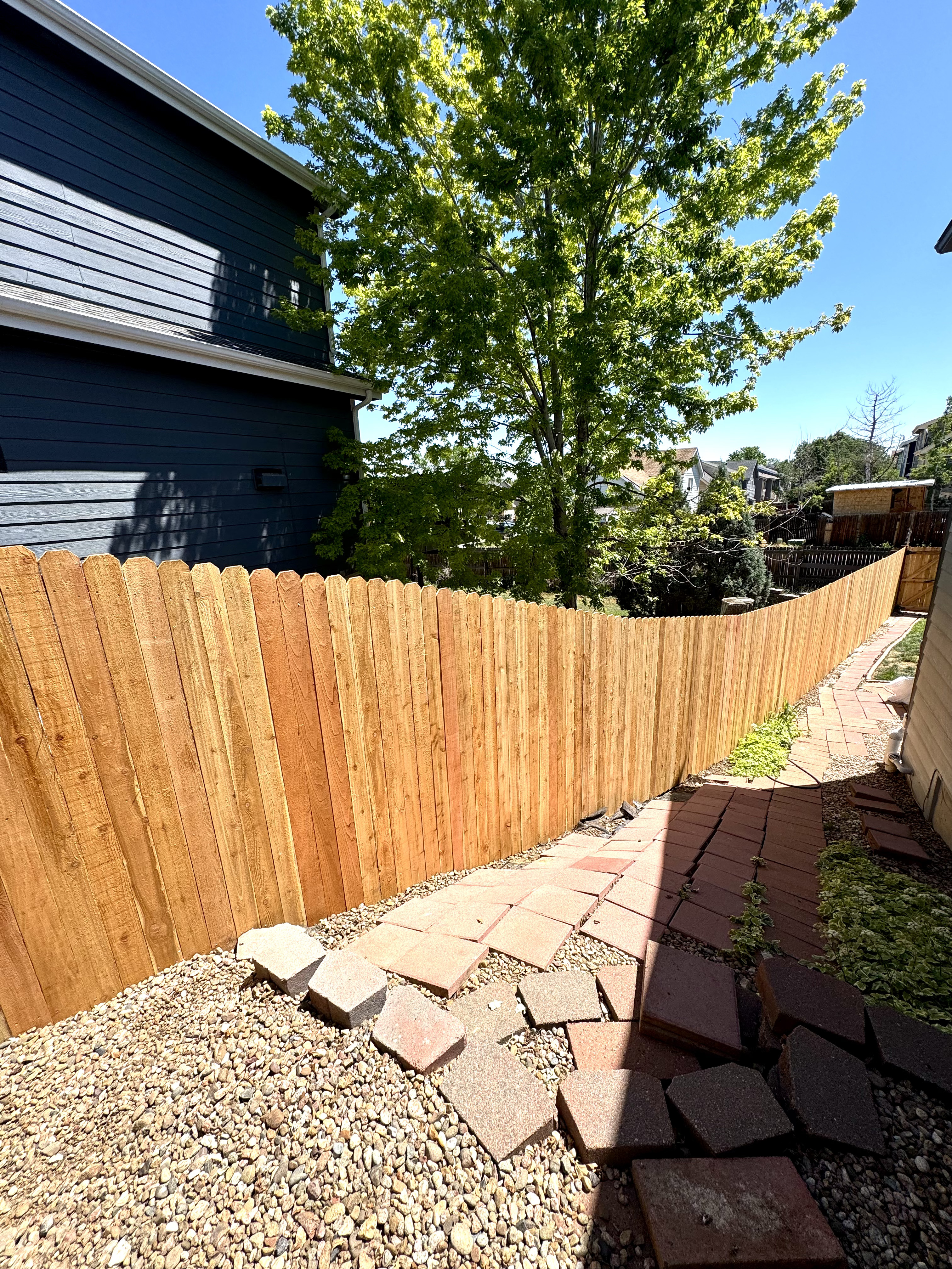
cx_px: 476
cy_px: 634
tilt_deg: -12.5
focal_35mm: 14
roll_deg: +3.7
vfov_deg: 102.1
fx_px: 513
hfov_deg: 85.7
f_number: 2.2
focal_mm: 2.22
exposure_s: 1/1346
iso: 50
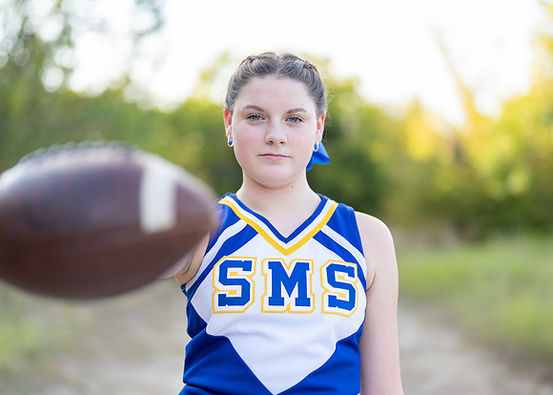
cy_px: 214
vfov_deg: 22.7
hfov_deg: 31.5
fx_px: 981
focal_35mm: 62
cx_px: 267
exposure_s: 1/1000
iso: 100
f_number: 1.2
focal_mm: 50
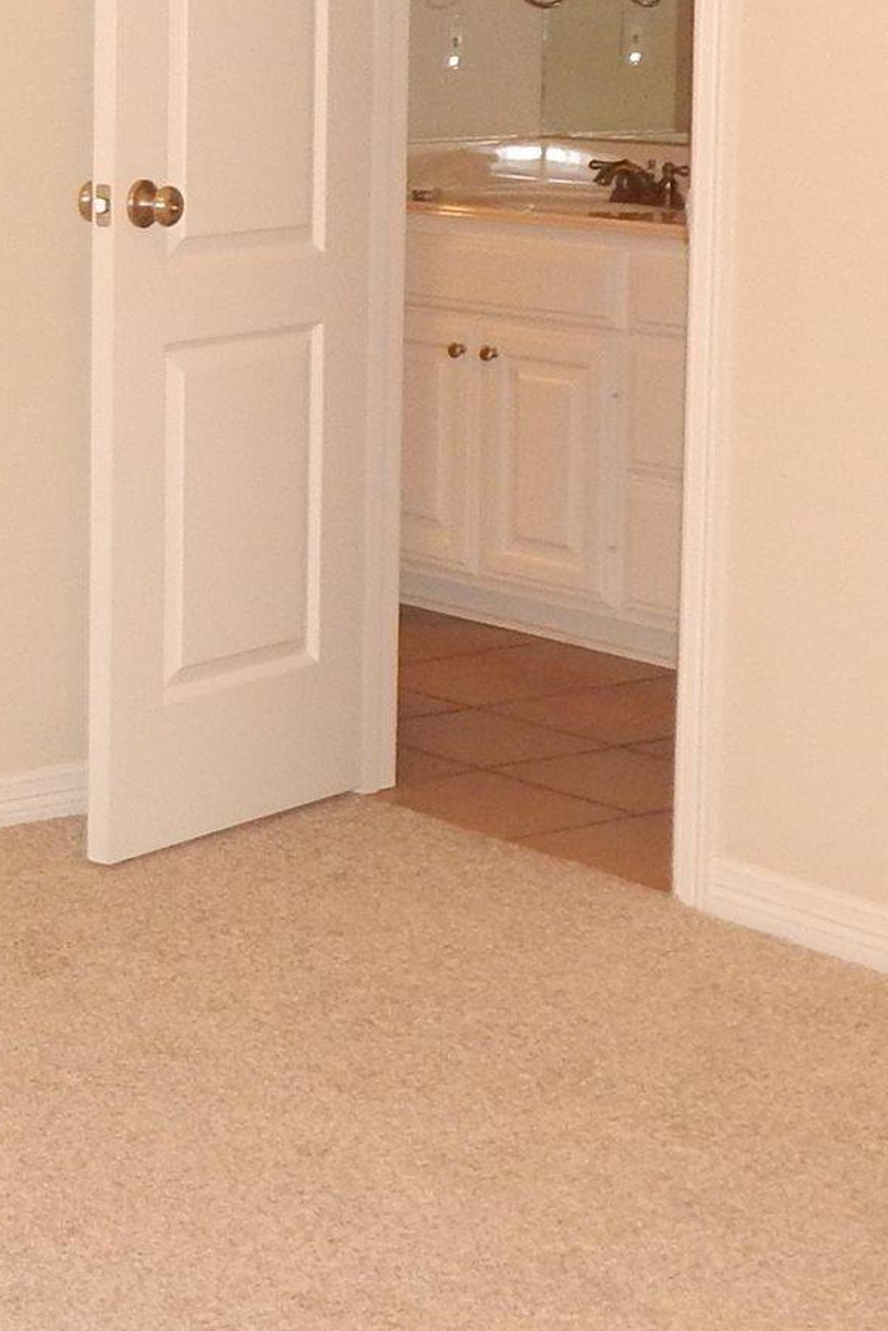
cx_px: -486
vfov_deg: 24.5
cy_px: 213
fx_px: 2996
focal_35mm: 81
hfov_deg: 15.4
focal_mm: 4
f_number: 3
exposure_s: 1/30
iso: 220
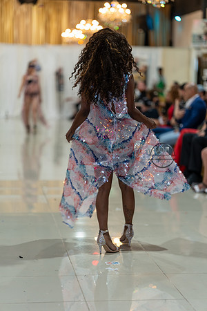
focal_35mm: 85
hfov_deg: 16.1
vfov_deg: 23.9
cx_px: 104
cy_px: 156
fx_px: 733
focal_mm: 85
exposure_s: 1/160
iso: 100
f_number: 1.4
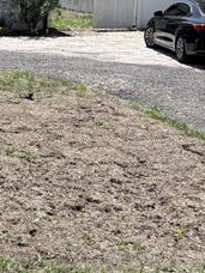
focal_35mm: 81
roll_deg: -0.2
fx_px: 640
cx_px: -139
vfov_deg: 23.9
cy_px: 77
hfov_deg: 16.0
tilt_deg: -8.7
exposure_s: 1/3953
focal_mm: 6.76
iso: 80
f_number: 1.78
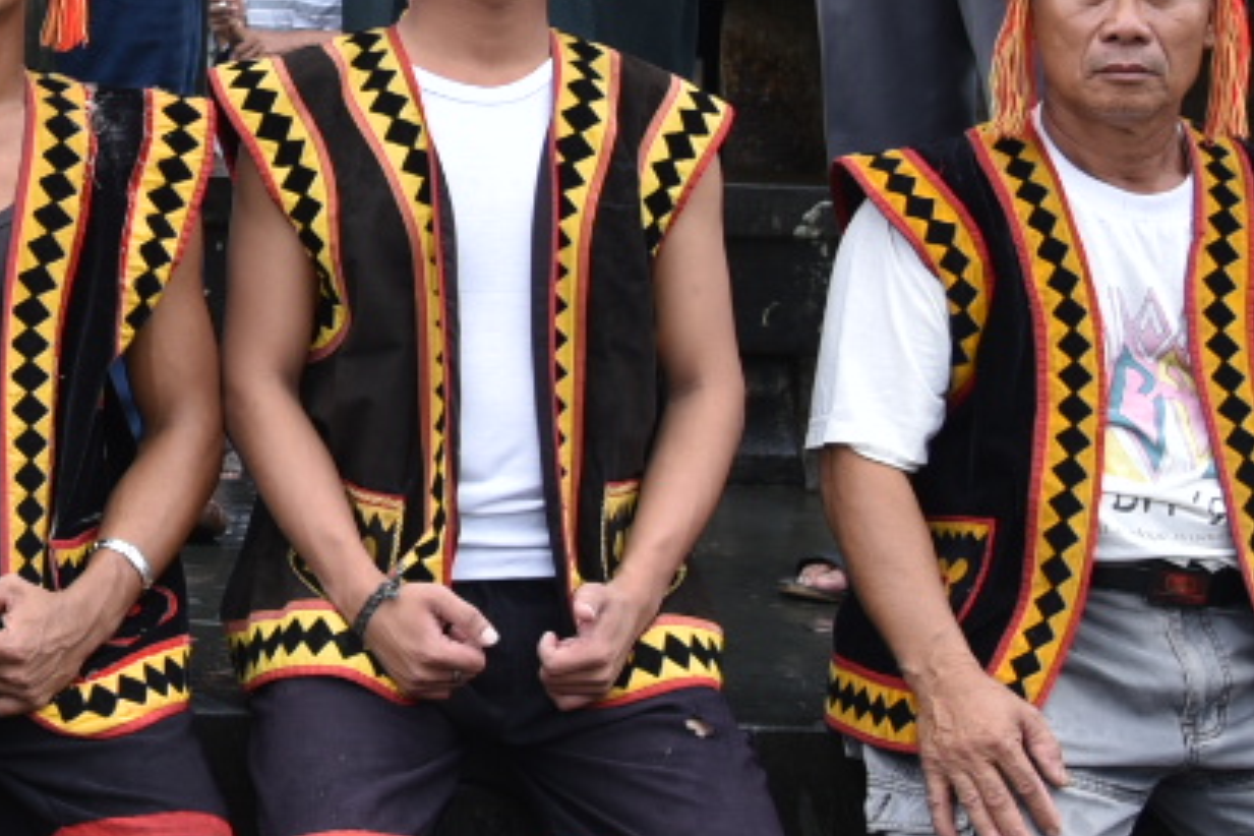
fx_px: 4389
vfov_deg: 10.8
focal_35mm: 126
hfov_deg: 15.3
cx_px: -519
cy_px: 76
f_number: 5
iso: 220
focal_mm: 32
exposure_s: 1/200
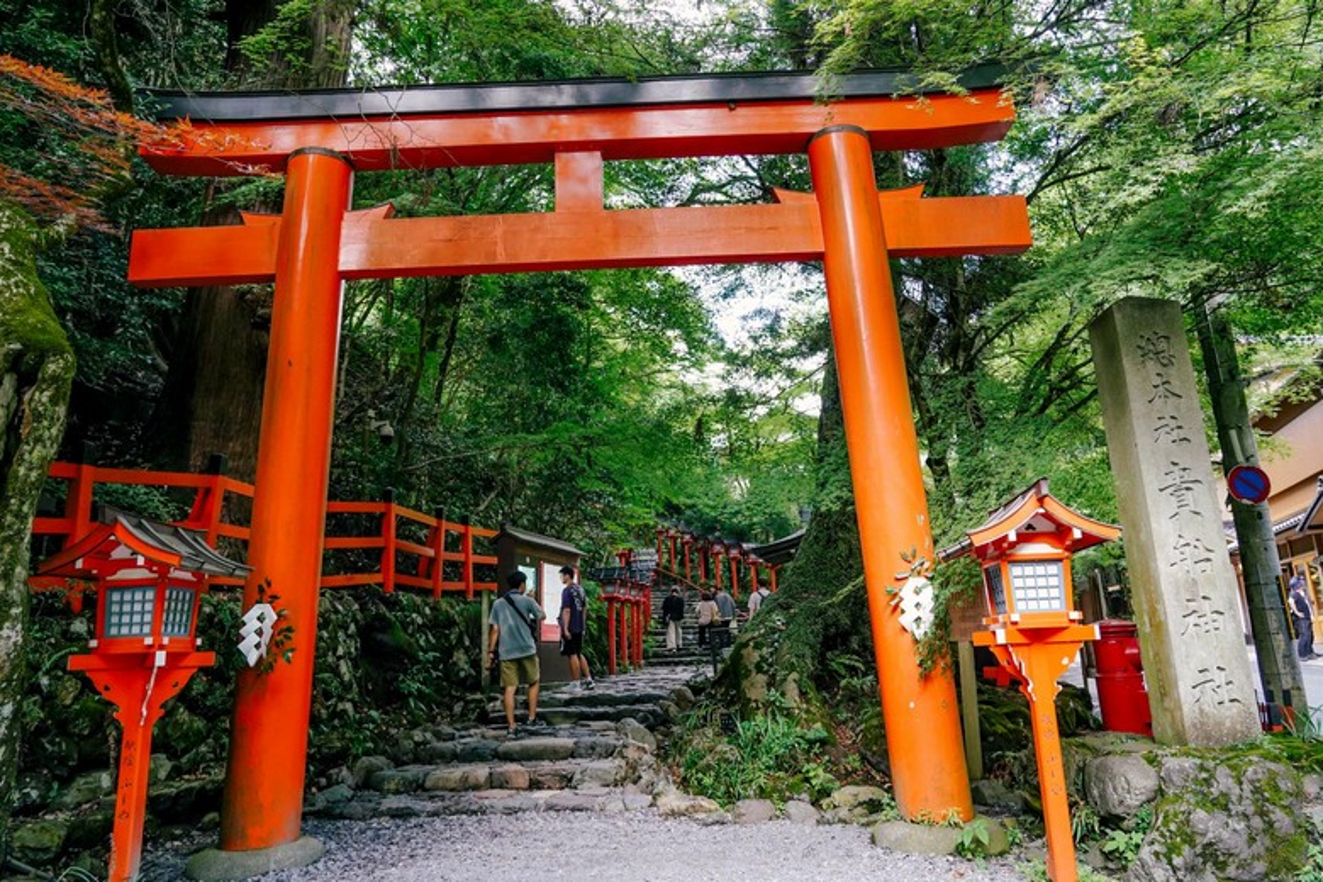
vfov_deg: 53.1
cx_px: 662
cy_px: 441
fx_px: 882
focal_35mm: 24
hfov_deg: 73.7
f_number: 4
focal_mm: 24
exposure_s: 1/160
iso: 800
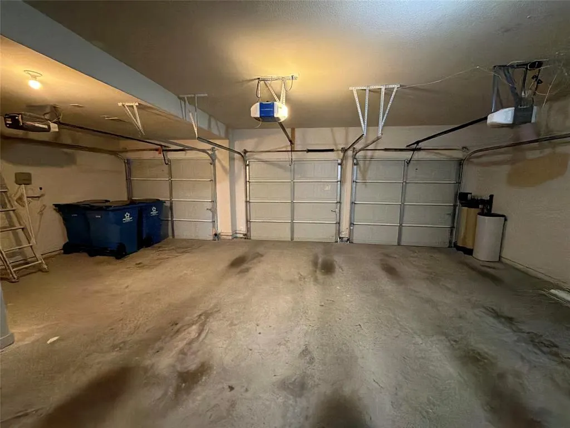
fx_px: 231
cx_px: 285
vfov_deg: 85.7
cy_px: 214
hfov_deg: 102.1
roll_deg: +0.5
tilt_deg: -9.7
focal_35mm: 14
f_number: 2.2
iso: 1250
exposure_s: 1/60
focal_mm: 2.22
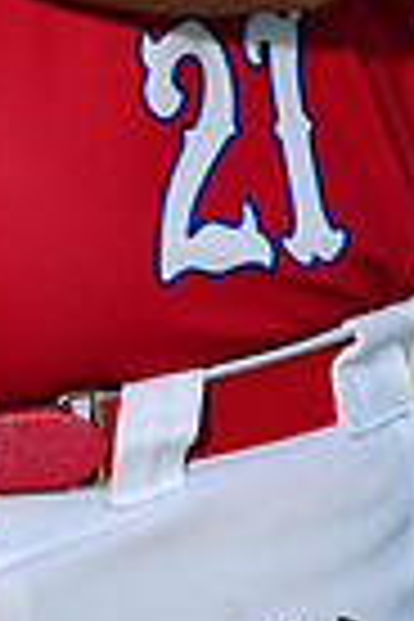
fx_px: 14454
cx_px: 16
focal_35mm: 838
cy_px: -500
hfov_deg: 1.6
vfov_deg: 2.5
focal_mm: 200
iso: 50
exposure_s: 1/250
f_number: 5
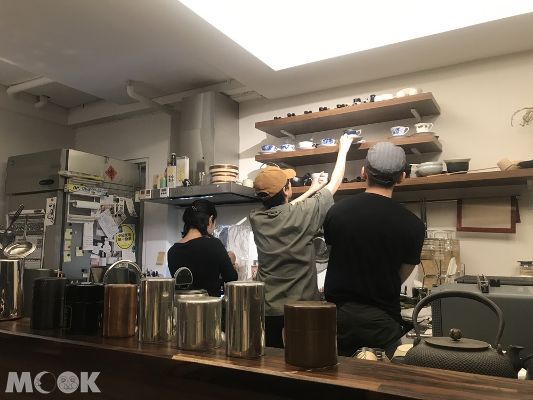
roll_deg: -0.1
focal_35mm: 28
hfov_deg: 63.4
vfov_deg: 49.7
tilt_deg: +7.7
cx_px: 266
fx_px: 431
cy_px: 200
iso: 50
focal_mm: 3.99
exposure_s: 1/15
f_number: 1.8
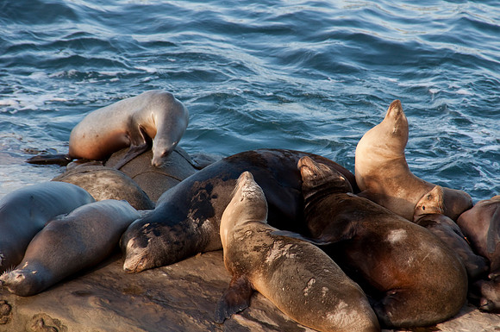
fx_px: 4161
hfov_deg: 6.9
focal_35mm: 300
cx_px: 250
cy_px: 166
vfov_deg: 4.6
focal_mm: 200
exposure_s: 1/200
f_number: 10
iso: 400
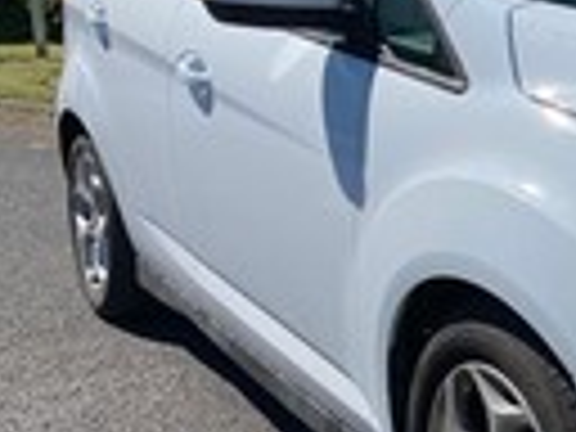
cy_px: 234
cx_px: 752
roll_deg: +1.1
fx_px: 1181
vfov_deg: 20.7
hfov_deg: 24.0
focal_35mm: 71
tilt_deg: -10.9
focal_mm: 4.25
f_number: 1.8
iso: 32
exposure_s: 1/3610
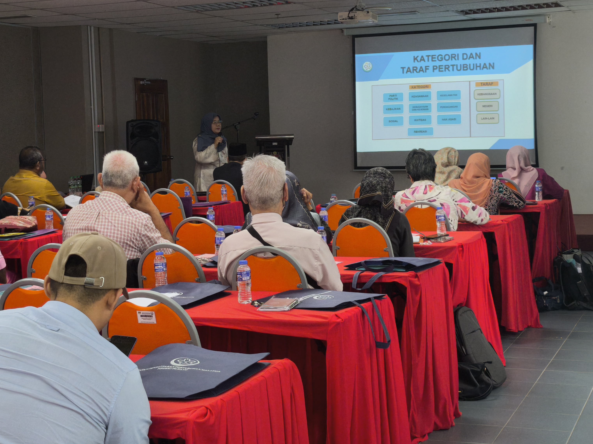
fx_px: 1062
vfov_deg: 23.6
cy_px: 170
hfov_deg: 31.2
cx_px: 256
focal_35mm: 62
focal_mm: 6.57
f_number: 1.6
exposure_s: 1/100
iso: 125
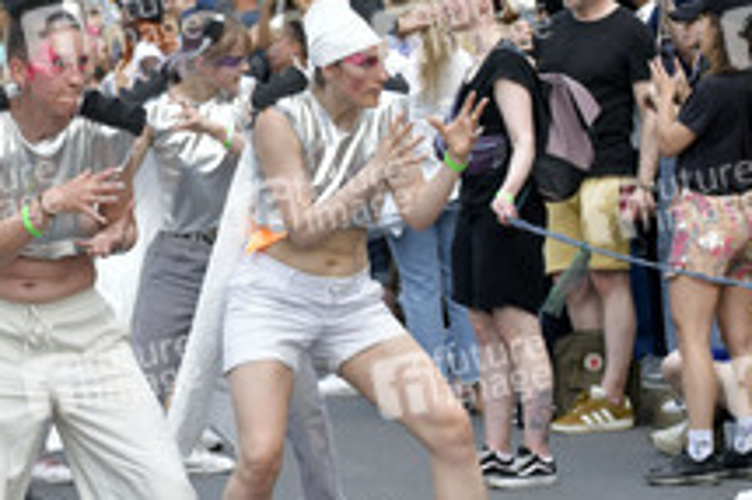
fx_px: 4154
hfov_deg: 10.3
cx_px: 19
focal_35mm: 199
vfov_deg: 6.9
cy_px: 290
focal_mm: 95
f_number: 4.5
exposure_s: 1/200
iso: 160
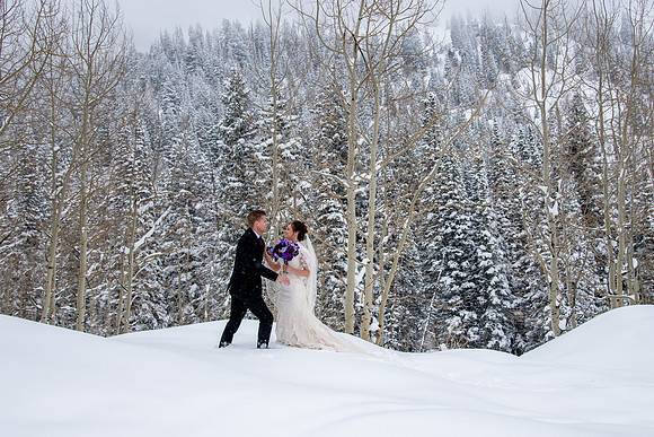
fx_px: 719
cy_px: 221
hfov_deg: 48.9
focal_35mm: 40
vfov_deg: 33.8
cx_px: 343
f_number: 5
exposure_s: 1/1000
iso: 200
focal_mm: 30
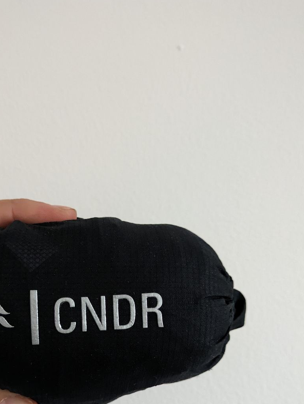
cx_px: 88
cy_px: 299
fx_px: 456
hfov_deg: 36.3
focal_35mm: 39
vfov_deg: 46.3
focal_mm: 5.43
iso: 1082
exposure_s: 1/25
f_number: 1.89
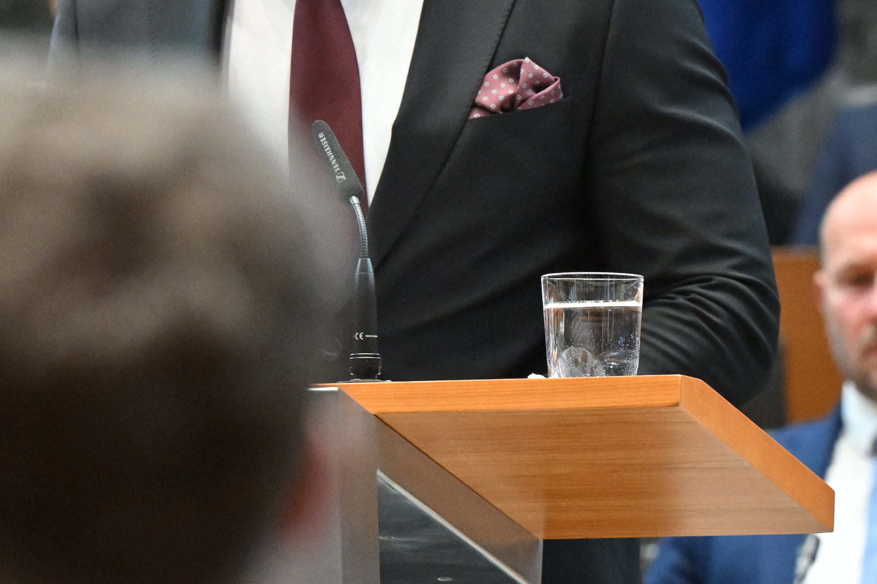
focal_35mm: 622
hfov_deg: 3.3
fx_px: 15150
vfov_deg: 2.2
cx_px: 273
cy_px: 68
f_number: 4.5
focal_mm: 200
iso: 4000
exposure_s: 1/160
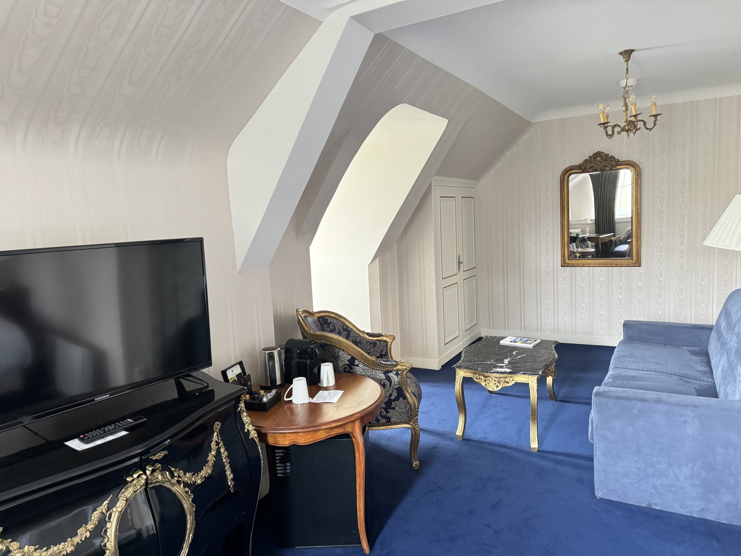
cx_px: 370
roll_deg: +2.5
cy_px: 278
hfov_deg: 71.6
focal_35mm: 24
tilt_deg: -6.8
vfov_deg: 56.8
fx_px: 514
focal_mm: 6.86
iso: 800
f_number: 1.78
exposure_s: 1/49
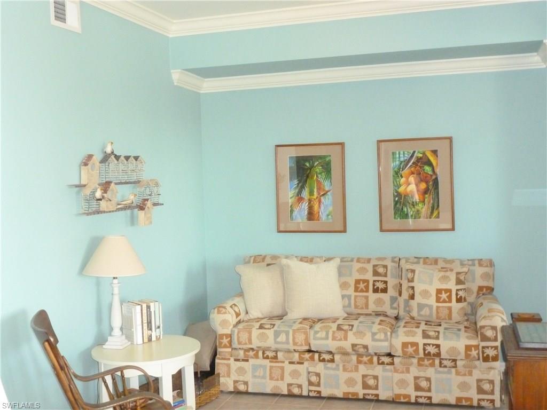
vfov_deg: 37.7
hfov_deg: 49.0
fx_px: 600
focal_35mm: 38
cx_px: 274
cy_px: 205
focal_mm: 6.8
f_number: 3.8
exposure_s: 1/60
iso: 800
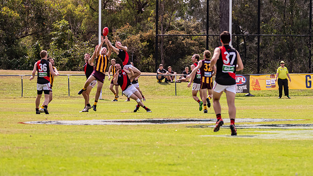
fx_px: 2713
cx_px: 212
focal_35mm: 327
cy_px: 37
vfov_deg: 3.7
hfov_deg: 6.6
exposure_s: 1/4000
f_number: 6.3
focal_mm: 150
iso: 800
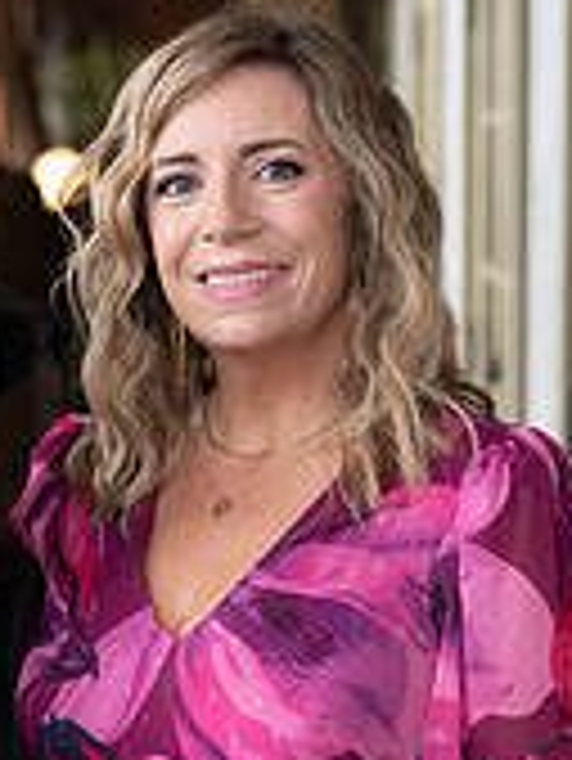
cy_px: 652
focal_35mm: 128
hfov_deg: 11.6
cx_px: 144
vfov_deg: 15.3
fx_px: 2817
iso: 400
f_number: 2.8
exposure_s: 1/100
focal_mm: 50
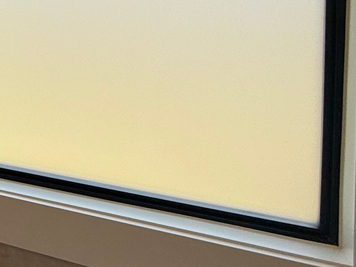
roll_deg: -0.2
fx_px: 555
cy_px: -7
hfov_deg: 20.8
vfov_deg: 25.5
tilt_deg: -0.9
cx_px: -315
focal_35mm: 54
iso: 50
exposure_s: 1/349
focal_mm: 2.22
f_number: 2.2
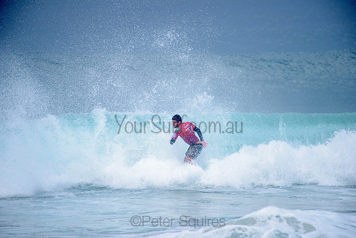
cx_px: 178
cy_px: 119
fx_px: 4945
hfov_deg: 4.1
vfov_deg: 2.8
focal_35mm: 500
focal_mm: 500
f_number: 5.6
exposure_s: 1/2000
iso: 250
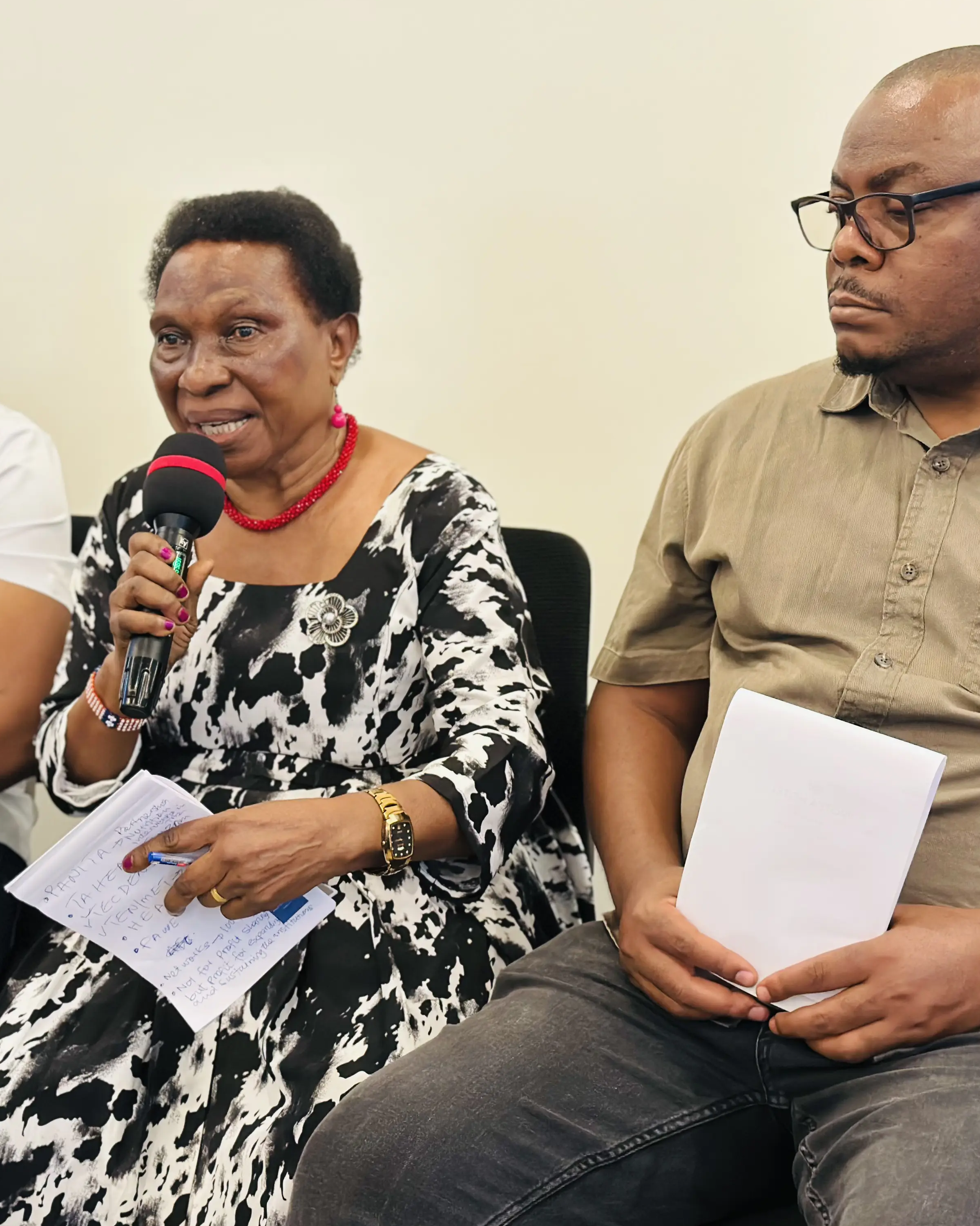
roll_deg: +1.3
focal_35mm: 63
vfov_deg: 30.0
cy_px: 613
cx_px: 337
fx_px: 2284
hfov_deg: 24.1
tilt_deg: -9.7
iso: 320
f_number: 1.78
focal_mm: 6.86
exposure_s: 1/60
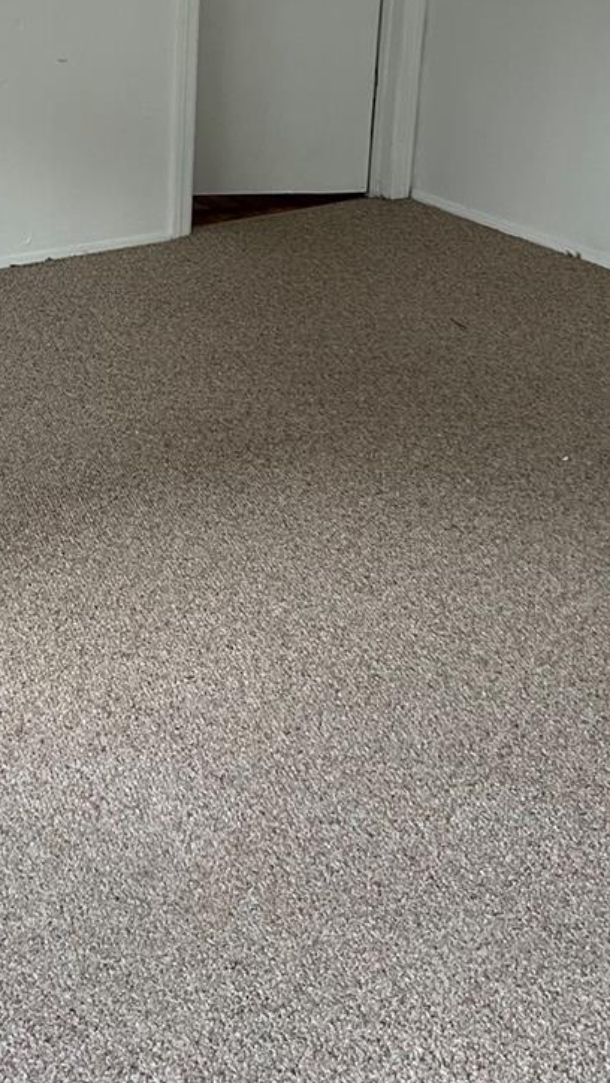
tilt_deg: -15.5
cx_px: 79
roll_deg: -0.9
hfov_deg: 19.7
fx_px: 1725
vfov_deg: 33.8
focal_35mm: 60
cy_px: 209
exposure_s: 1/121
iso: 125
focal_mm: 5.7
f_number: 1.5
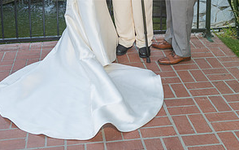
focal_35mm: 58
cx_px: 129
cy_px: -19
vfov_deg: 21.2
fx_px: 378
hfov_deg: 35.1
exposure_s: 1/250
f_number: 4
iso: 100
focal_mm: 24
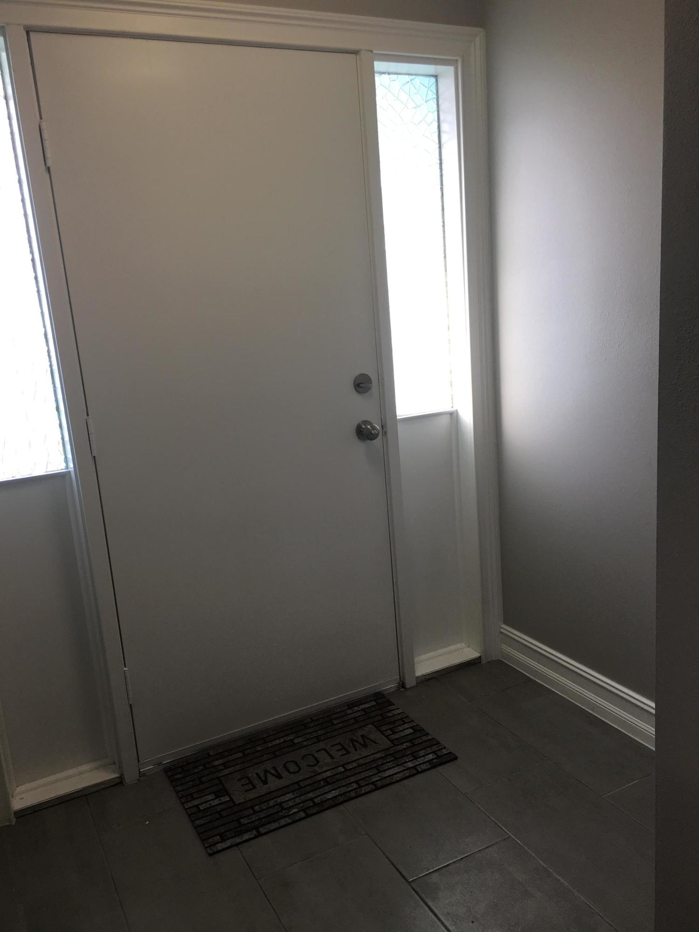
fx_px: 781
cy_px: 466
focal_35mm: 29
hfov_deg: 48.2
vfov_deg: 61.7
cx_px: 350
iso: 25
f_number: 2.2
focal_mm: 4.15
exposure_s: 1/40
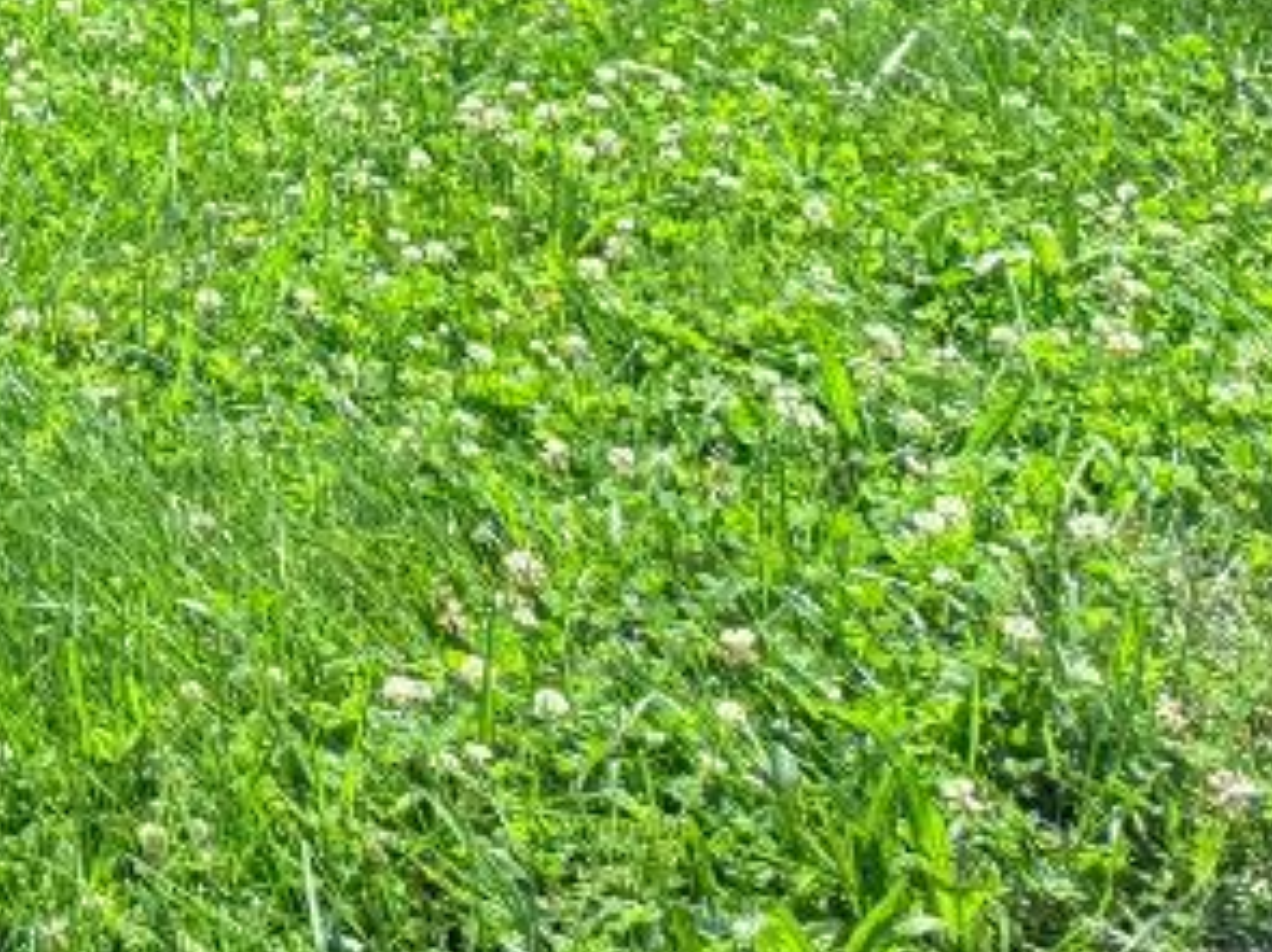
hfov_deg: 12.4
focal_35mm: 122
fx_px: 4481
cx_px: -1863
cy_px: -1010
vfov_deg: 11.0
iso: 100
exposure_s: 1/3279
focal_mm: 6.76
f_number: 1.78
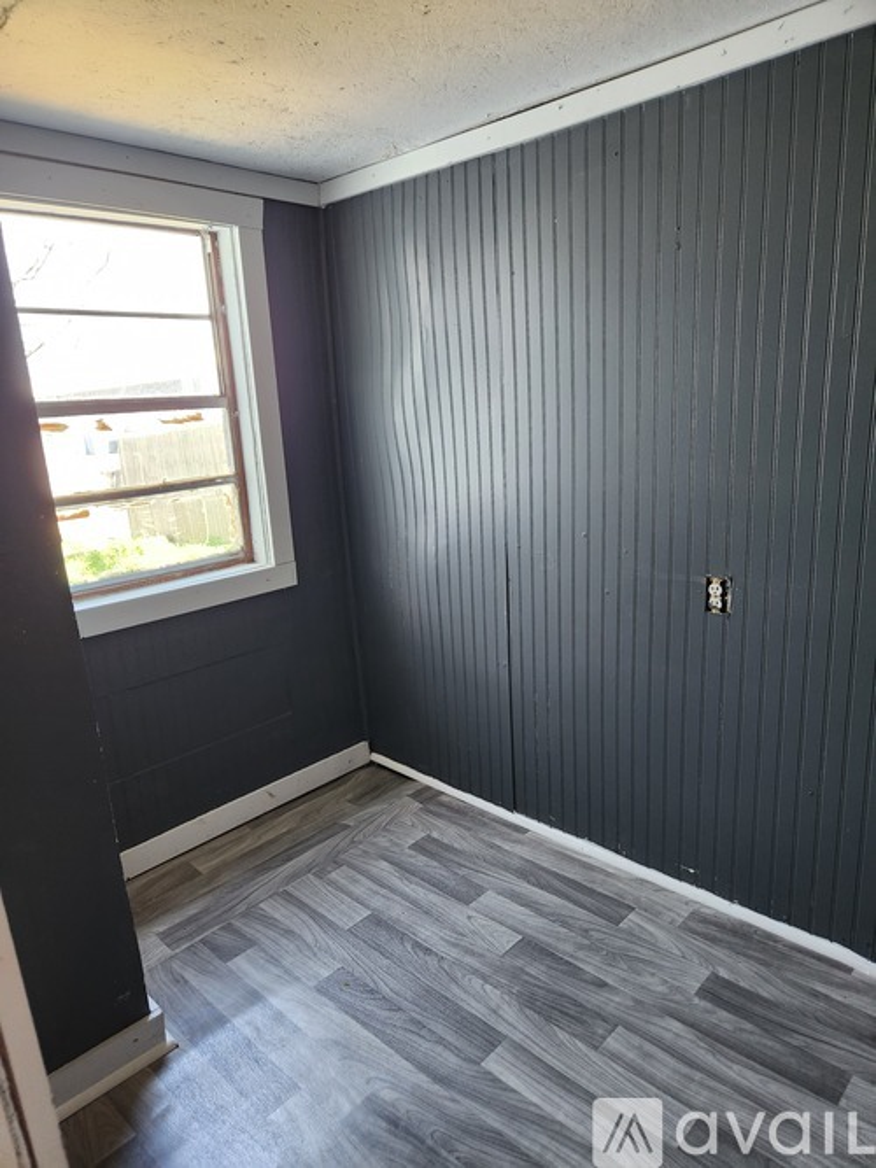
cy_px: 584
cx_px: 438
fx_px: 776
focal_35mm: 23
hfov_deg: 58.9
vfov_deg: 73.9
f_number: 1.8
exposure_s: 1/120
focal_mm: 5.4
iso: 250
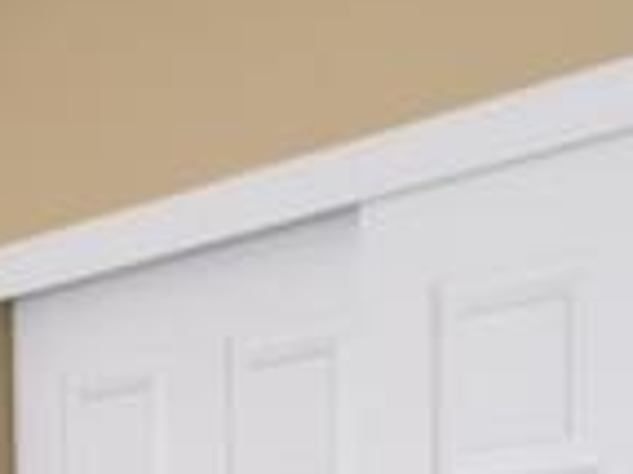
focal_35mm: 130
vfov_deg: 10.7
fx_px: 2375
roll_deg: +1.0
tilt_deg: -3.7
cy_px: 833
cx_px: -40
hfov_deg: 14.9
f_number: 2.2
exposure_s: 1/40
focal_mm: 4.15
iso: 32
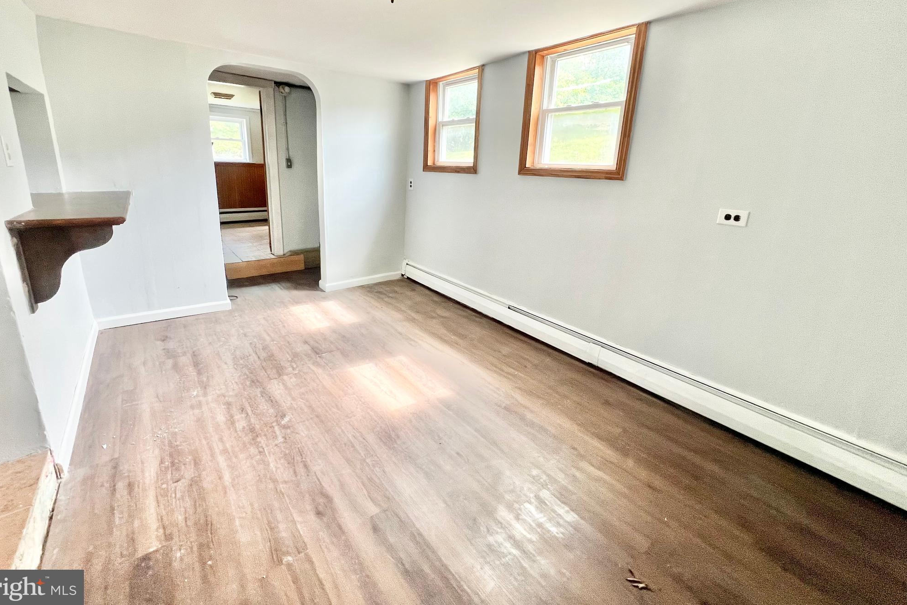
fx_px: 353
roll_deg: -1.9
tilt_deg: -12.8
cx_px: 439
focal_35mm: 14
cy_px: 255
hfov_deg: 104.2
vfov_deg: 80.6
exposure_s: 1/120
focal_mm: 1.57
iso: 200
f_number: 1.8
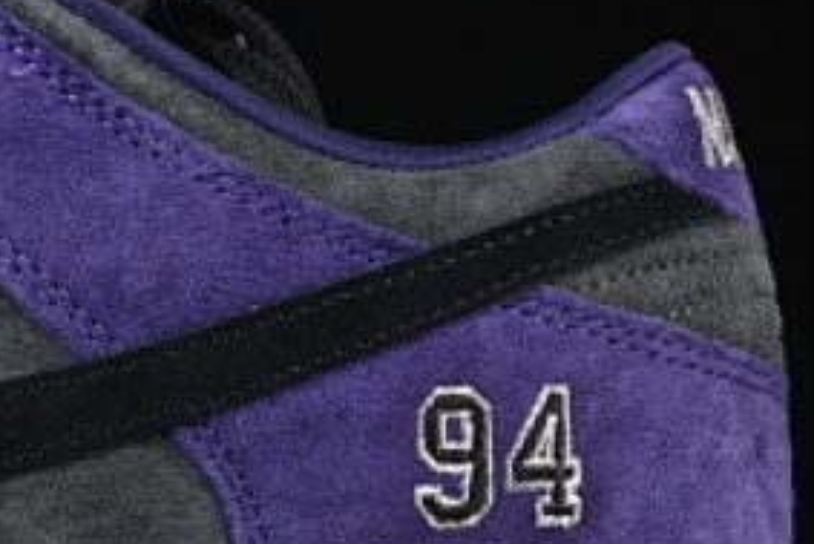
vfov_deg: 4.8
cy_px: 167
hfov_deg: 7.1
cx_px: -242
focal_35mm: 286
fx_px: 6470
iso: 160
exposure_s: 1/60
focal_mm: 50
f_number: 6.3
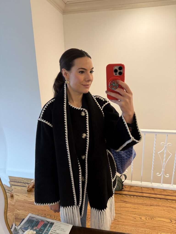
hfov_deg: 56.8
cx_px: 88
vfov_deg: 71.6
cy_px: 117
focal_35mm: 24
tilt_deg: -13.0
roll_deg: +1.2
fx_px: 163
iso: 250
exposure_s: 1/60
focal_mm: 6.76
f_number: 1.78
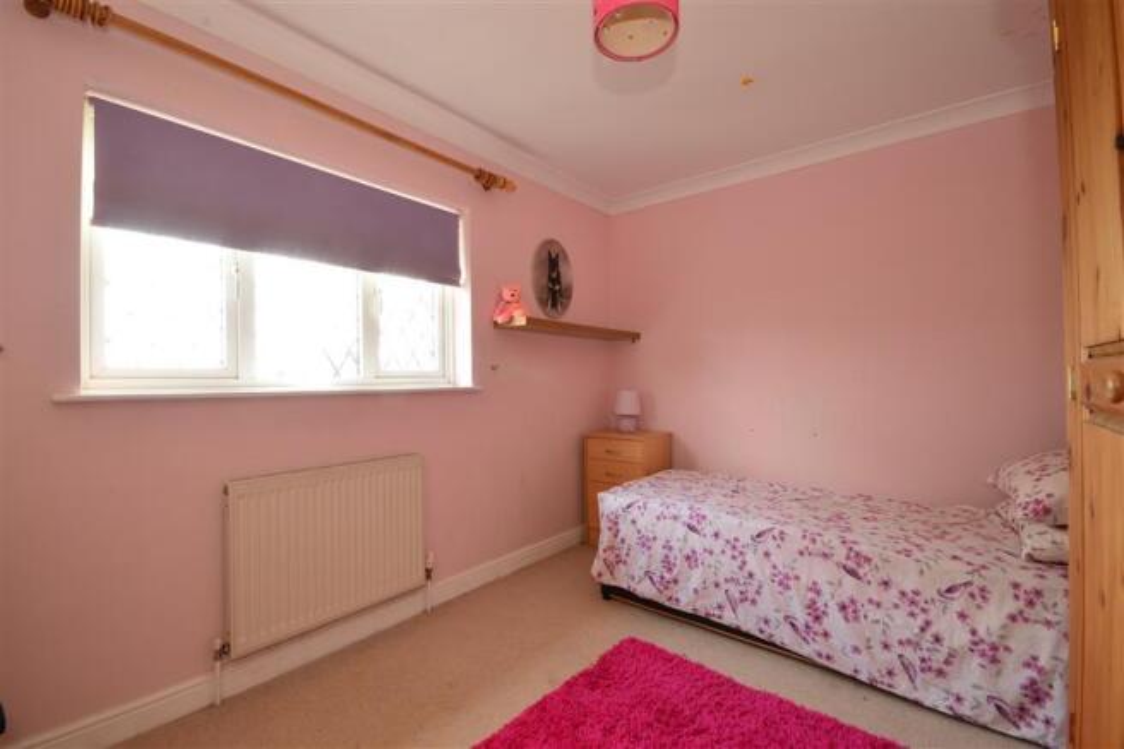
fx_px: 468
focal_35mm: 15
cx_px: 562
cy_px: 374
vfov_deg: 77.3
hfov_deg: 100.4
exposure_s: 1
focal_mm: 10
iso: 200
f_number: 11
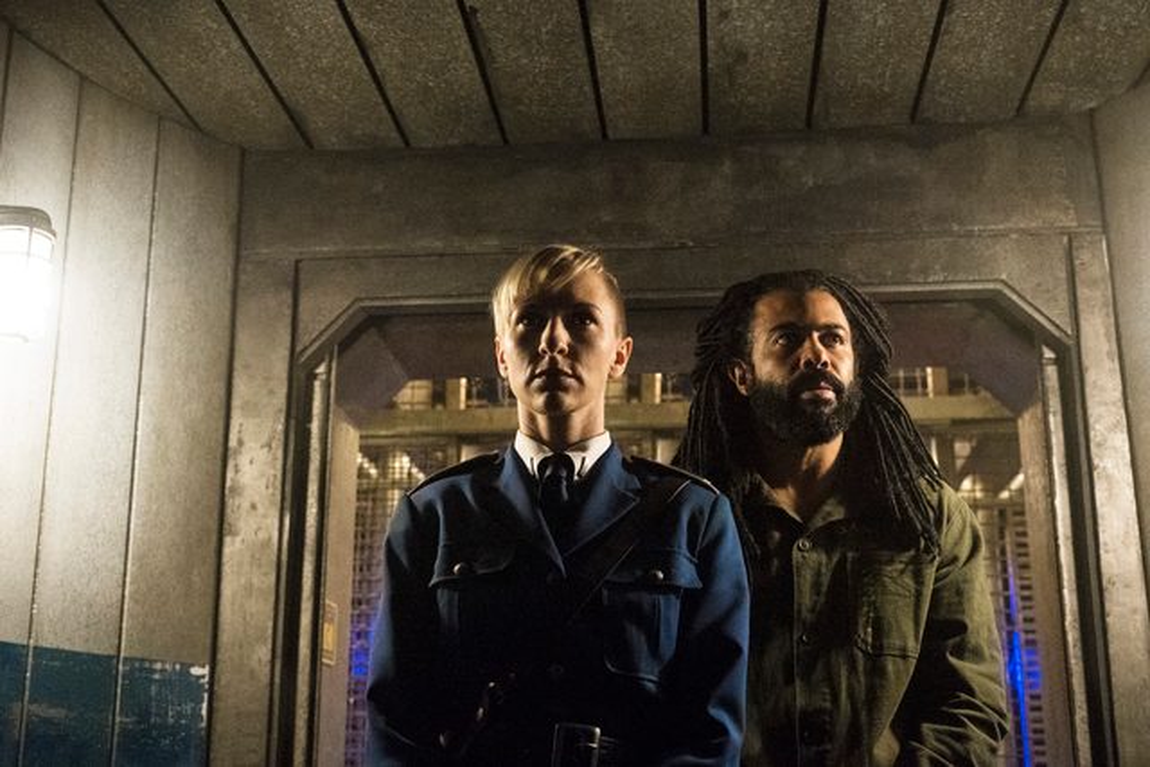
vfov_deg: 31.9
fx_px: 1342
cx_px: 575
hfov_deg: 46.4
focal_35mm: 42
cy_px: 384
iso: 6400
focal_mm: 28.3
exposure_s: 1/125
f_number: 2.8
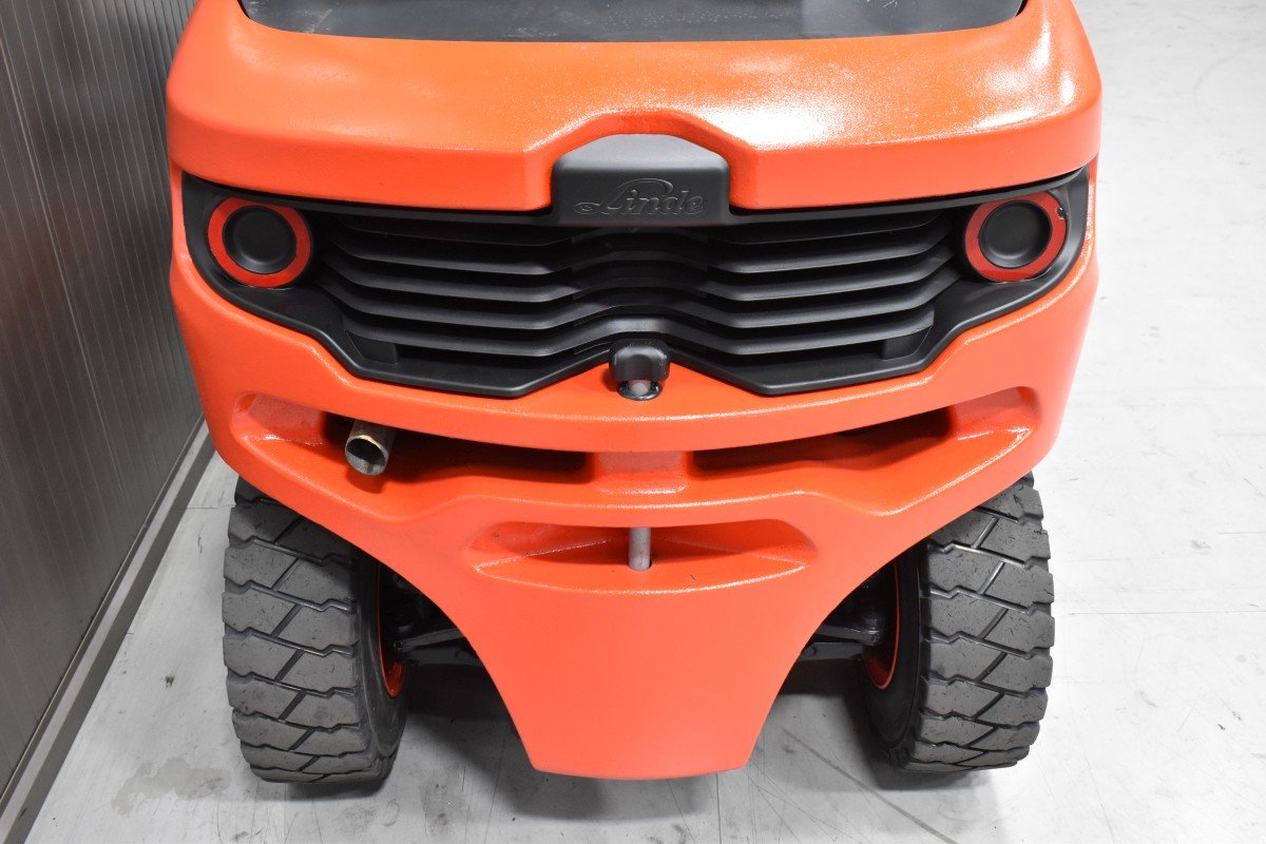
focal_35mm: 33
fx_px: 1160
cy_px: 422
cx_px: 633
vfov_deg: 40.0
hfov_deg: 57.2
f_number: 5
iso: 1600
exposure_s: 1/25
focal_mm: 22
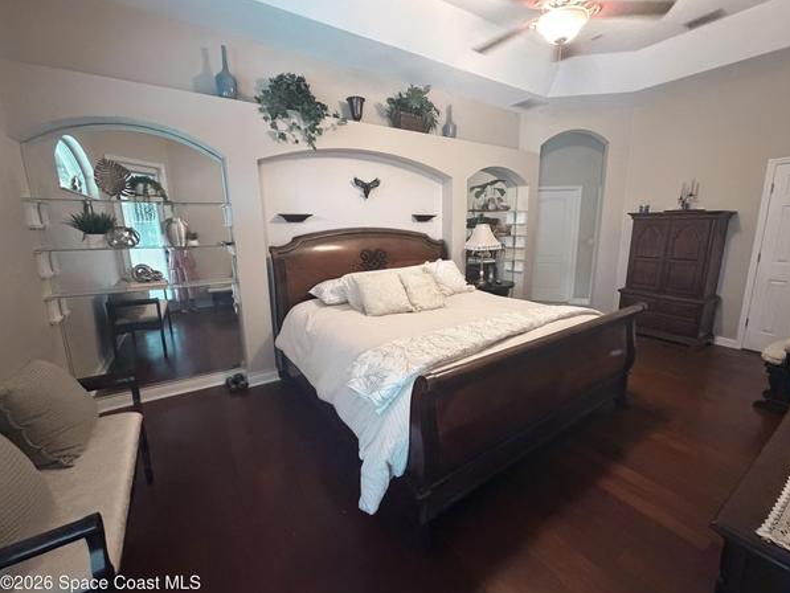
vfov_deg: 81.8
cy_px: 294
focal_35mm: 15
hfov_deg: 98.0
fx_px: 342
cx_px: 422
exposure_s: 1/60
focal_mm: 2.22
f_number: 2.2
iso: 1000
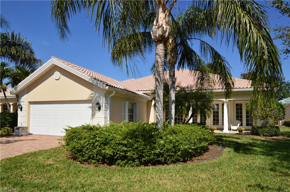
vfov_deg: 59.4
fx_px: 169
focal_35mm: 21
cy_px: 96
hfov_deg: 81.3
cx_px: 145
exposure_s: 1/500
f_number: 9
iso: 200
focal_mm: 14
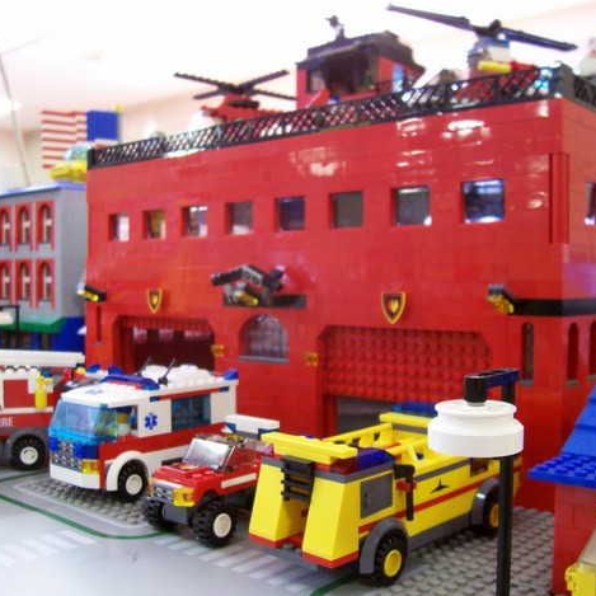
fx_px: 799
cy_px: 304
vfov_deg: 40.9
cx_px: 269
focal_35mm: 41
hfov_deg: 40.9
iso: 160
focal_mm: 5.6
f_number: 2.7
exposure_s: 1/8
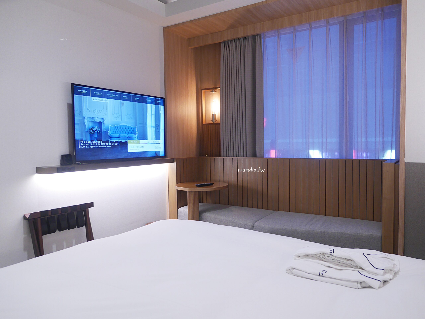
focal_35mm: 26
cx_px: 212
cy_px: 160
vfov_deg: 53.1
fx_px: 319
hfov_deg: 67.3
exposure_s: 1/60
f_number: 2.8
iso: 640
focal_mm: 13
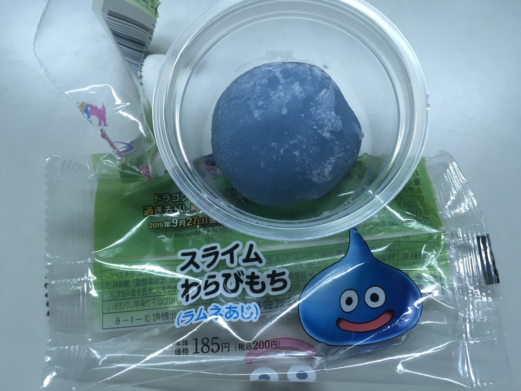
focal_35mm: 29
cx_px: 260
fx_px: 436
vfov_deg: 48.2
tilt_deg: -76.6
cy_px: 196
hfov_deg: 61.7
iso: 50
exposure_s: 1/30
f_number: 2.2
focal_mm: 4.15
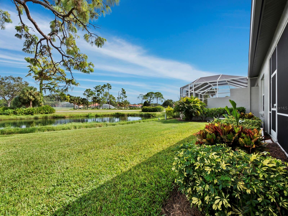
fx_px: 116
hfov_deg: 102.1
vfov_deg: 85.7
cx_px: 144
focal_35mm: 14
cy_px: 108
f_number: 11
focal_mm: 7
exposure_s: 1/160
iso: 400
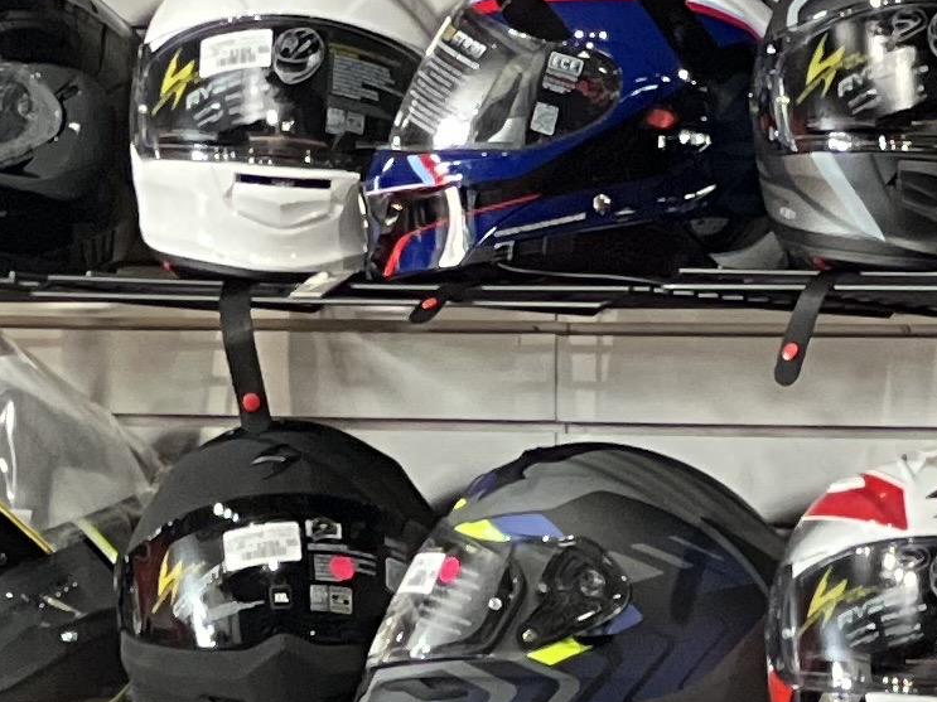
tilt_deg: -7.0
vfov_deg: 3.5
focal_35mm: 418
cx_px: 1430
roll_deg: -1.4
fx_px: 11313
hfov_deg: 4.7
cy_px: 1733
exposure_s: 1/40
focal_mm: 9
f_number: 2.8
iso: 250
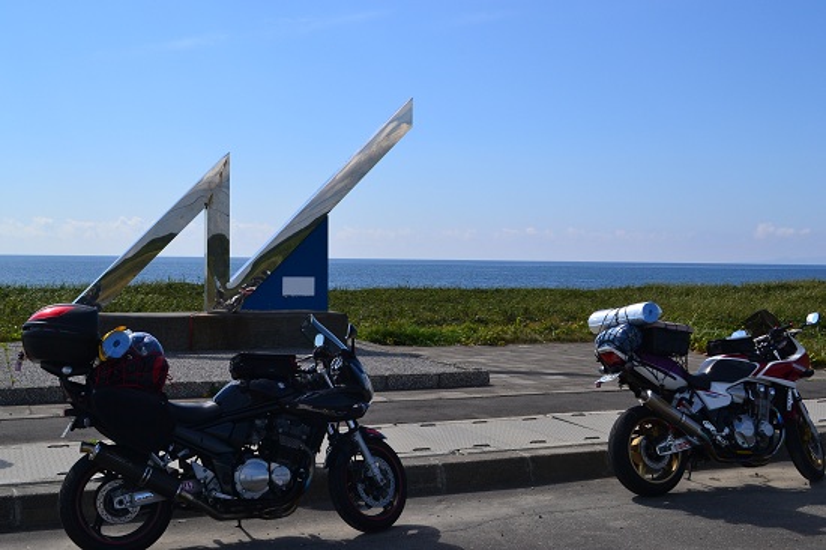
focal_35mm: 42
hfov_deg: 46.4
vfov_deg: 31.9
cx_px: 413
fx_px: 963
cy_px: 275
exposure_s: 1/500
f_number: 11
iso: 400
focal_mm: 28
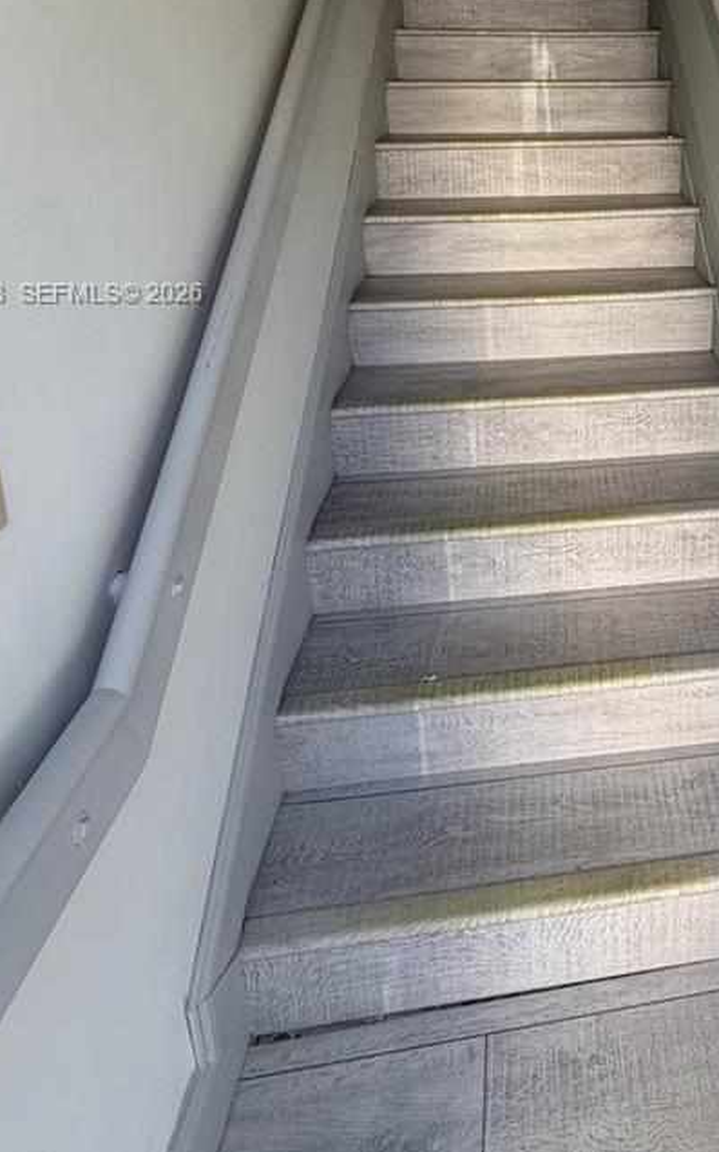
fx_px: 879
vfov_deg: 62.8
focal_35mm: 28
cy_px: 295
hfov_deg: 40.2
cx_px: 683
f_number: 2.2
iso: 80
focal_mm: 2.22
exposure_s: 1/121
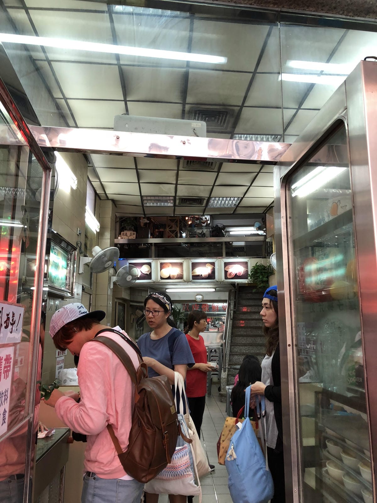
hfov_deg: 49.7
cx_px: 188
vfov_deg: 63.4
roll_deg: +0.2
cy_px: 252
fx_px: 407
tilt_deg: +11.2
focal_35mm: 28
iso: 40
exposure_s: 1/20
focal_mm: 3.99
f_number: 1.8
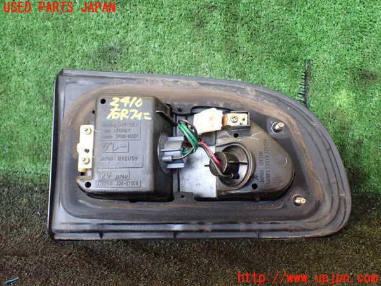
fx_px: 330
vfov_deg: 46.8
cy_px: 143
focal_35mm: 30
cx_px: 190
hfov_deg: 60.0
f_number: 2.3
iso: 500
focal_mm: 5.4
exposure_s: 1/125
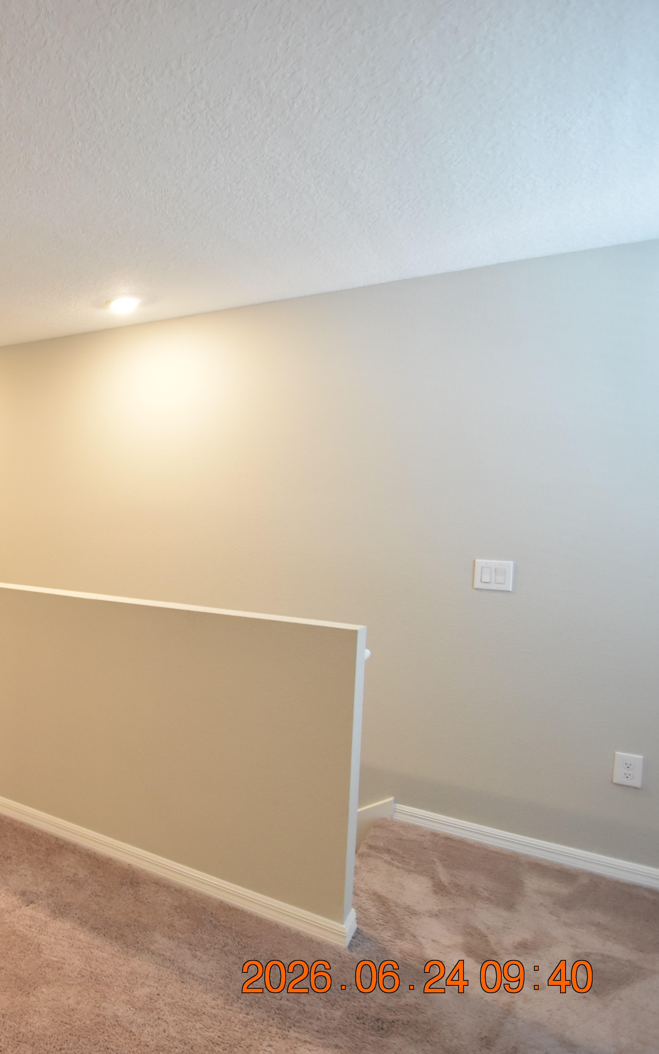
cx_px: -50
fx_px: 661
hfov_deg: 42.7
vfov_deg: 77.2
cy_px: 528
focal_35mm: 23
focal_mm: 10
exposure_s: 1/30
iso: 800
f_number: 3.5
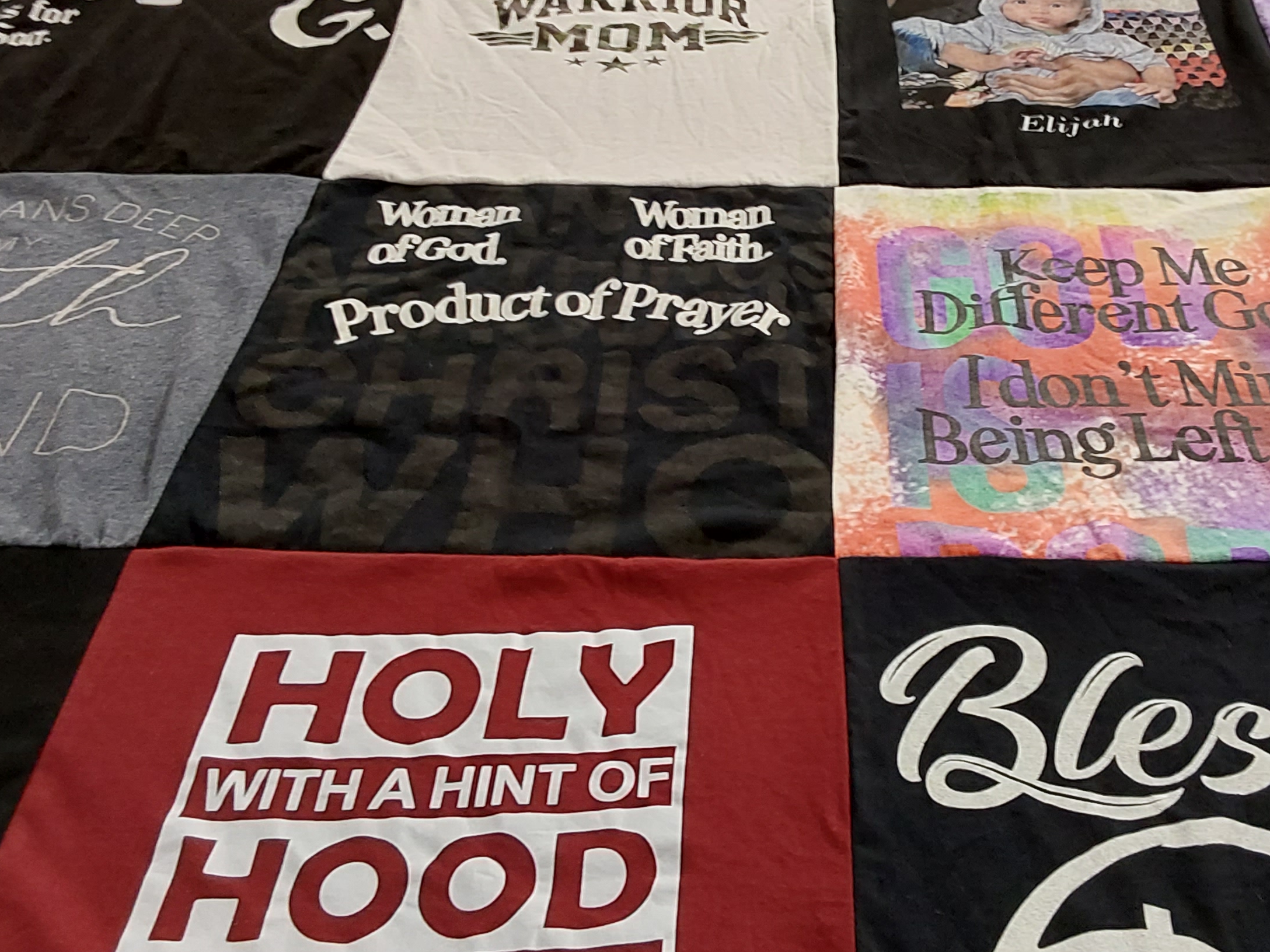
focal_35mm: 42
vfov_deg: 34.2
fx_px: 1541
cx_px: 825
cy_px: 384
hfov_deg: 44.3
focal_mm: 2.91
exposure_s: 1/50
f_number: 1.9
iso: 125
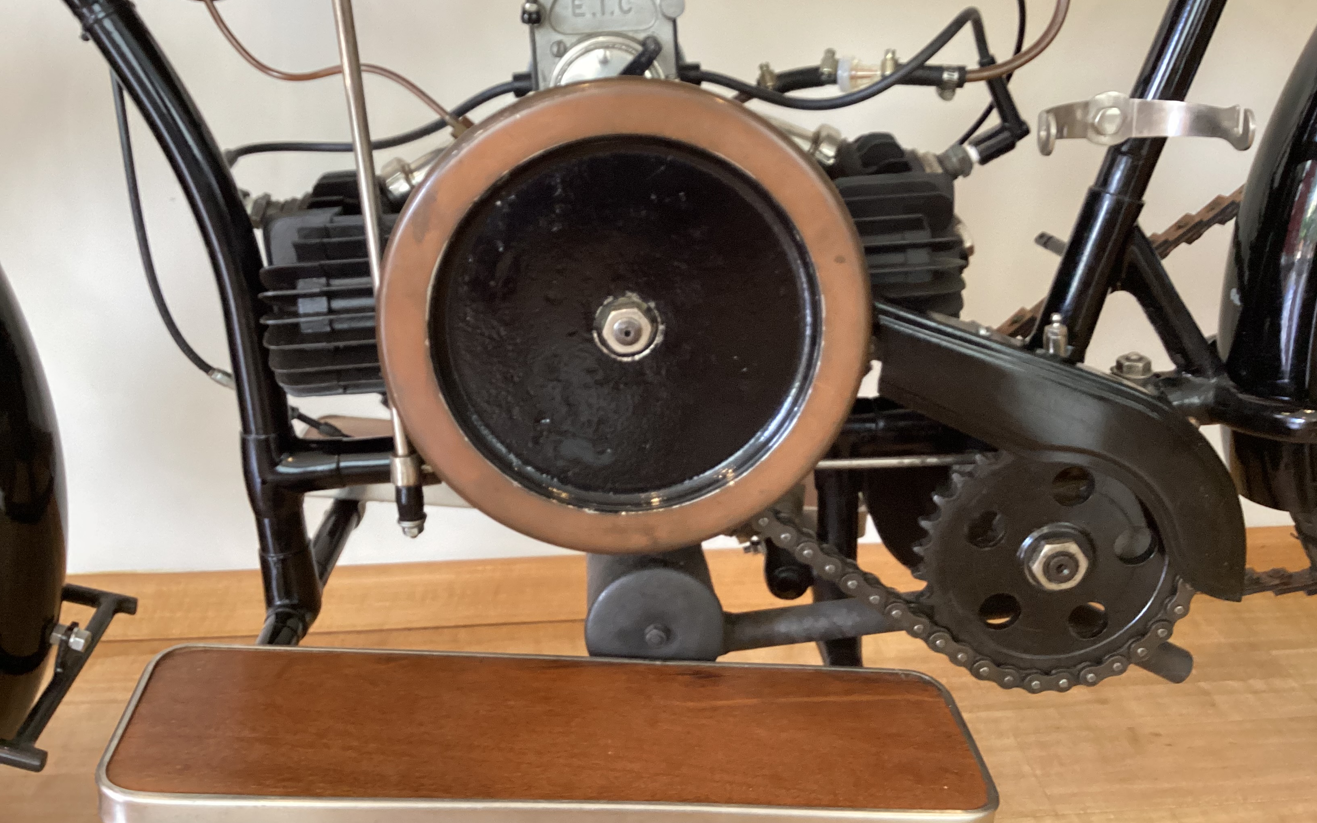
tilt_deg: -18.7
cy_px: 333
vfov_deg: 38.2
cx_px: 660
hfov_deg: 58.1
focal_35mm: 33
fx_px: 1184
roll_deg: +0.3
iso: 320
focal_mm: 3.3
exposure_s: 1/60
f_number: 2.4
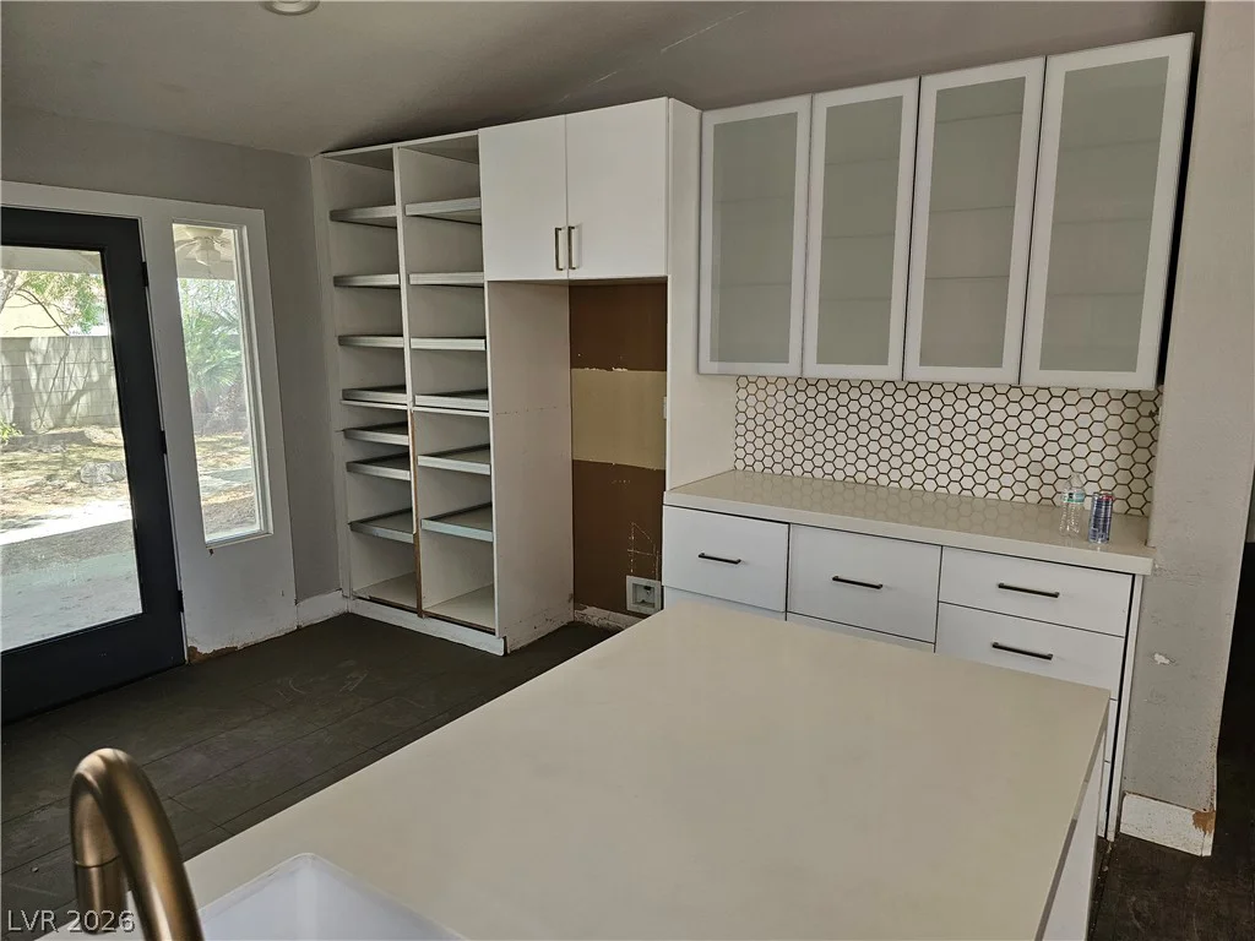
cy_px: 470
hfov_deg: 73.9
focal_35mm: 23
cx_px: 628
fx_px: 834
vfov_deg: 58.9
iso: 200
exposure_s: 1/180
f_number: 1.7
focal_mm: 6.3
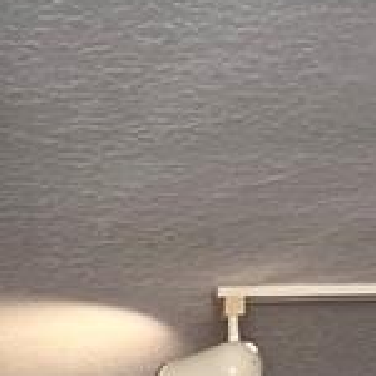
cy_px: 1028
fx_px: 2261
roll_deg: -1.2
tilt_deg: -0.6
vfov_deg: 8.4
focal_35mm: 184
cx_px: -439
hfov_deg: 8.8
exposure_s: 1/120
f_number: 1.5
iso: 80
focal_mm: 5.7
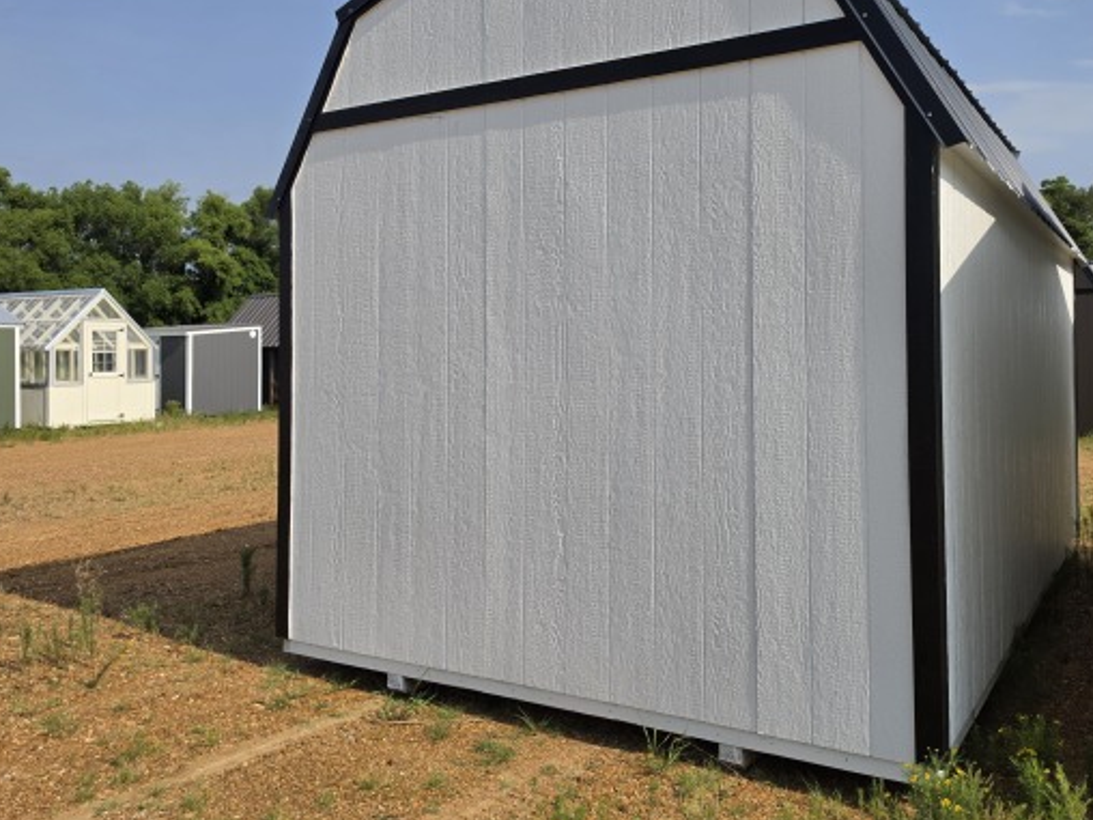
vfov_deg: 48.0
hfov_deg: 61.4
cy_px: 334
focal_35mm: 29
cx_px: 620
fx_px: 916
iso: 50
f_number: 1.4
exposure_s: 1/7939
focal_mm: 6.5
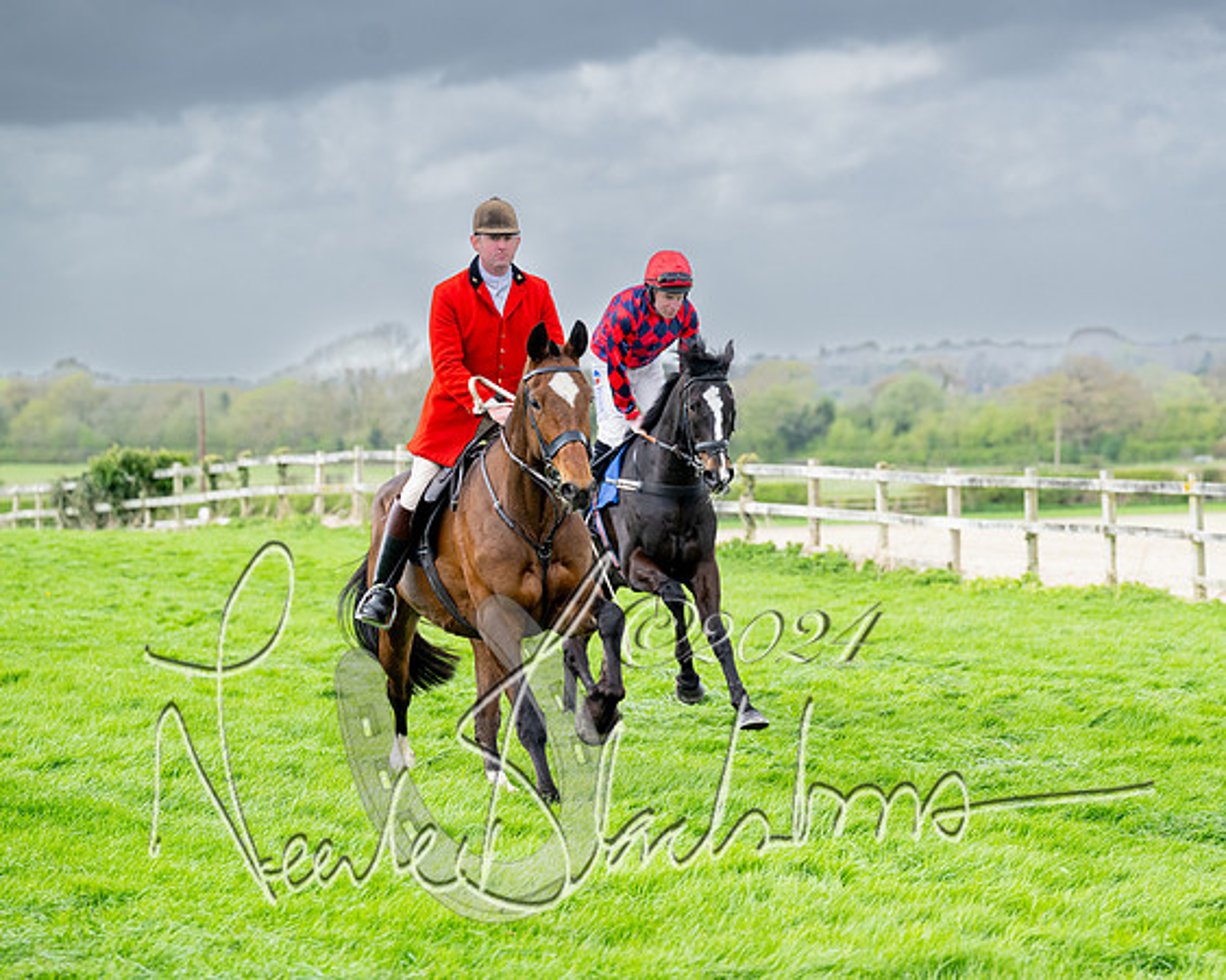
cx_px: 751
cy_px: 537
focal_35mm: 153
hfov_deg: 12.6
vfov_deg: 10.1
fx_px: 5550
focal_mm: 120
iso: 400
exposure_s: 1/1000
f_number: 4
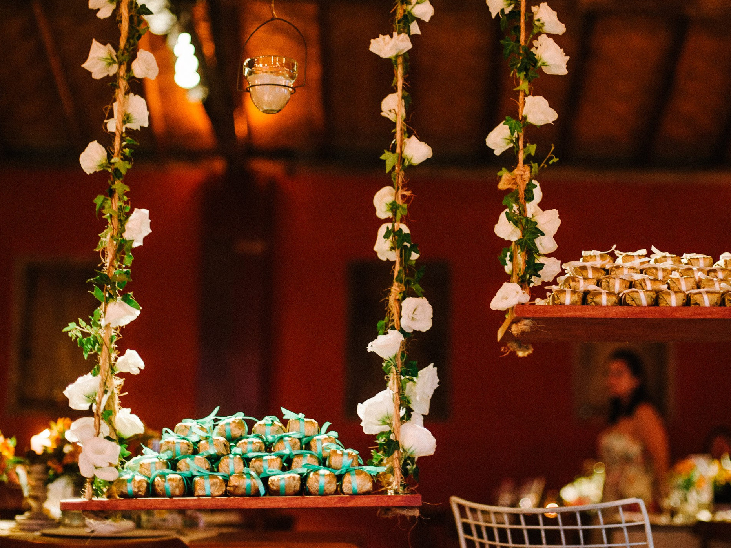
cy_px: 224
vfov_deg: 22.2
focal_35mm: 66
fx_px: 1394
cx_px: 439
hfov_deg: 29.3
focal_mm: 50
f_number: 1.8
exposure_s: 1/200
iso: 1250
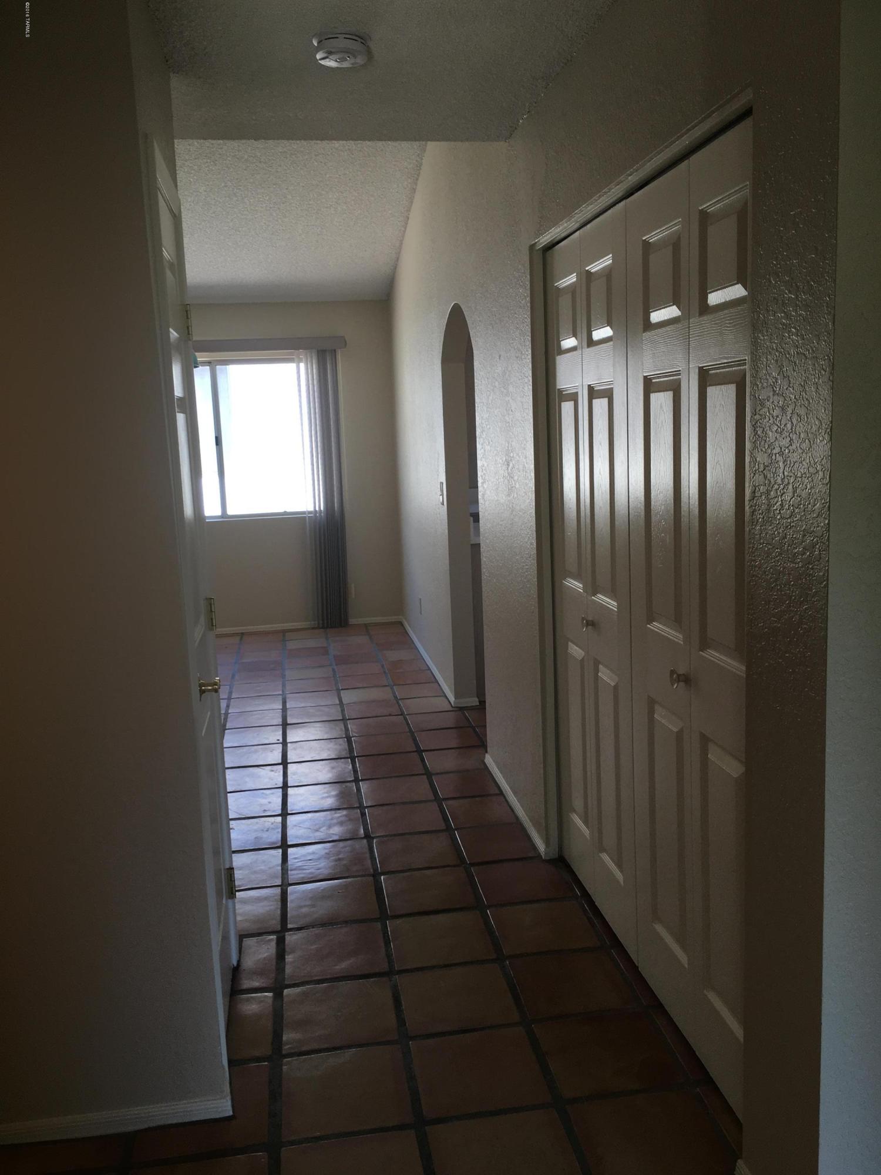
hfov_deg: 48.2
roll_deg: +1.4
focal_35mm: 29
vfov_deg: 61.7
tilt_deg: -8.9
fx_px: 984
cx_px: 440
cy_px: 588
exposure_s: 1/60
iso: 25
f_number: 2.2
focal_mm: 4.15
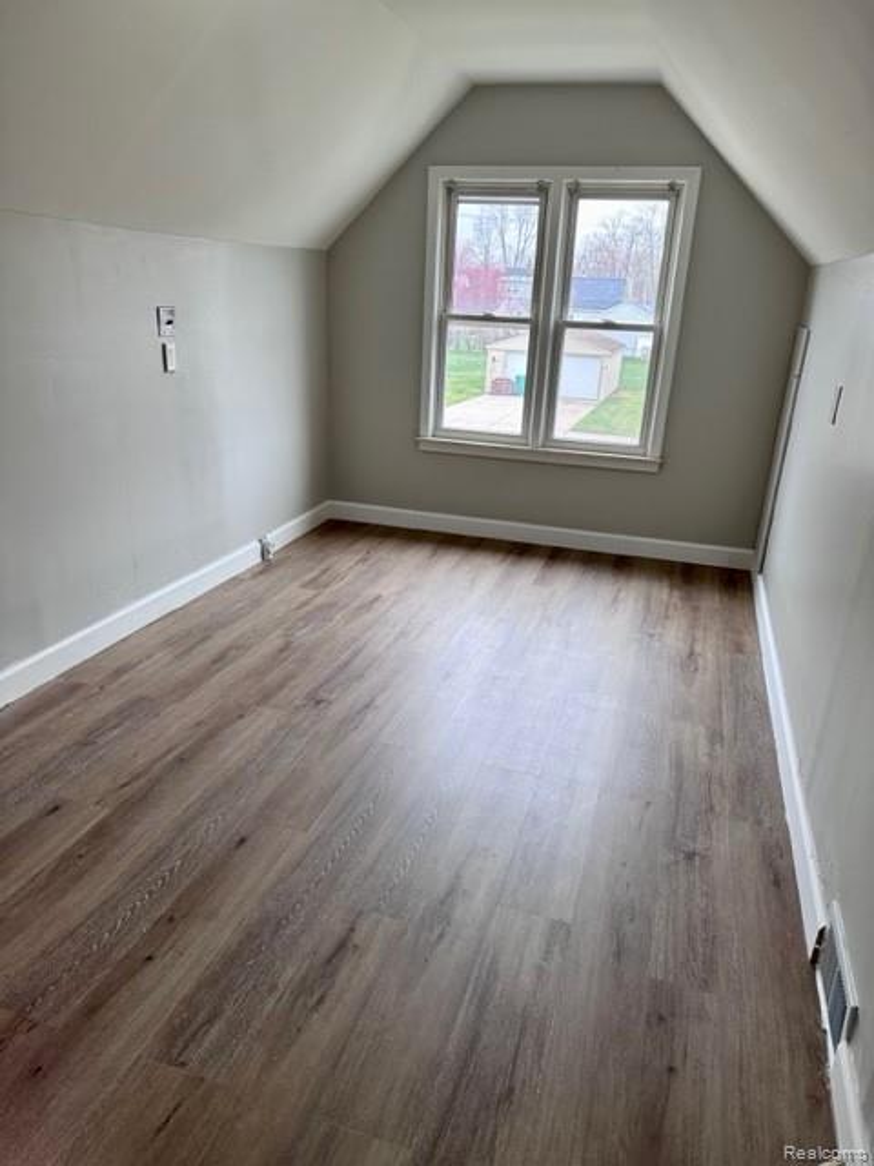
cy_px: 583
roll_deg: -2.5
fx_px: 808
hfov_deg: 56.8
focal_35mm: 24
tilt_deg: -19.2
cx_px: 437
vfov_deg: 71.6
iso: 100
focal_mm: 6.86
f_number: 1.78
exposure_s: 1/166
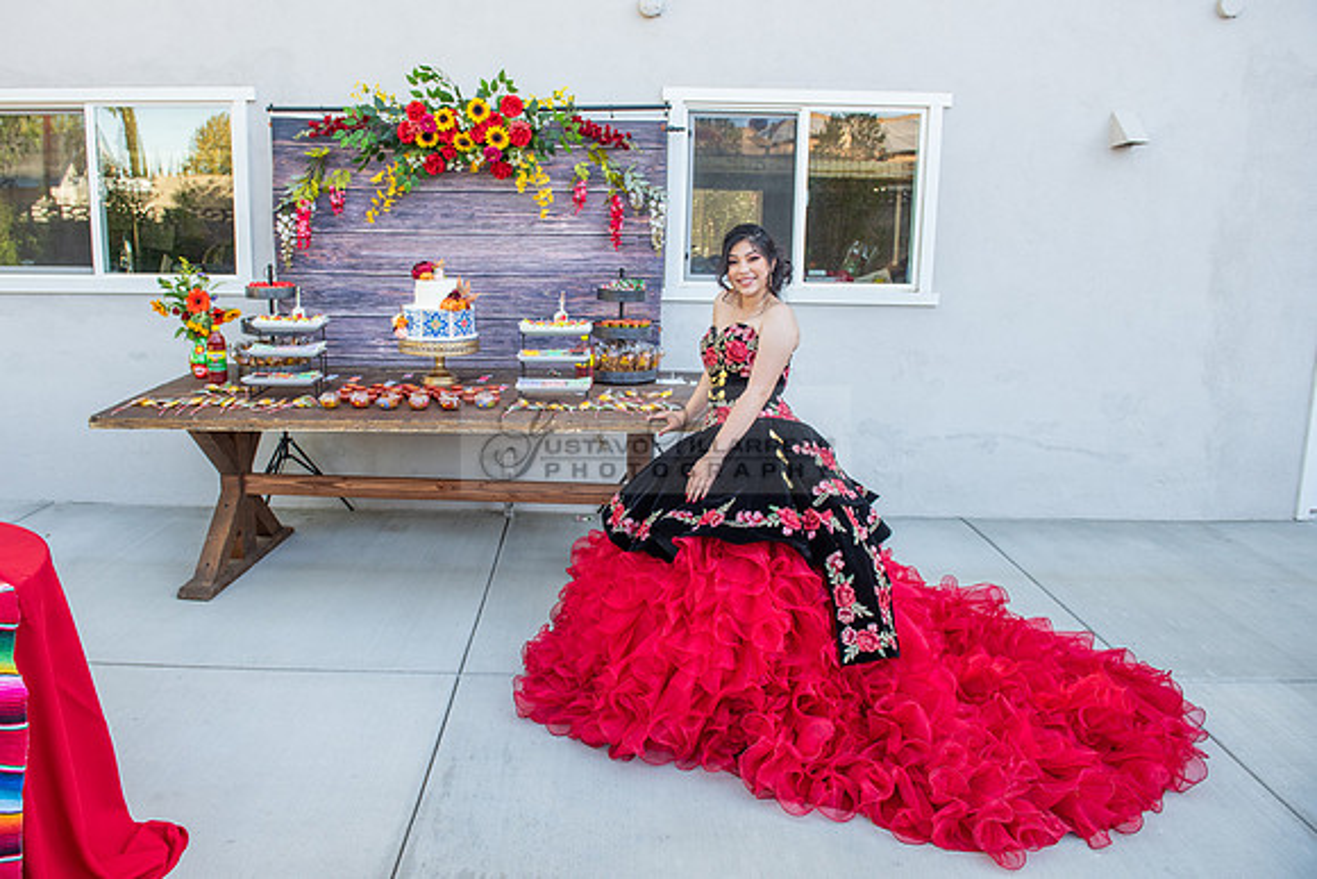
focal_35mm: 26
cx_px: 598
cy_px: 399
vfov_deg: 49.1
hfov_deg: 68.8
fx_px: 959
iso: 400
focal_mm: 24
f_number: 5
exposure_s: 1/200
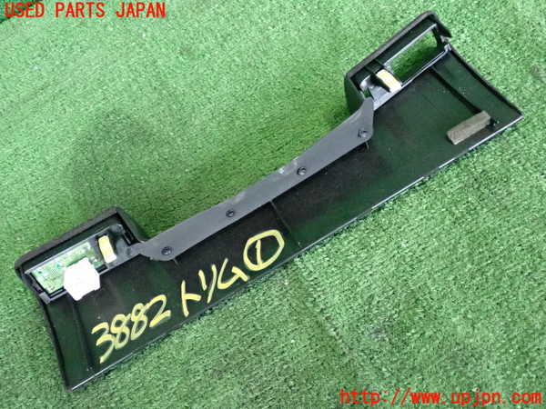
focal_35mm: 41
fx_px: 647
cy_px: 204
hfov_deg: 45.8
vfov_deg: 35.1
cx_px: 273
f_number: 2.8
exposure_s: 1/125
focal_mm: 7.31
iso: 3200
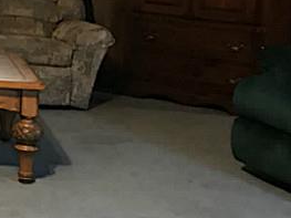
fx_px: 916
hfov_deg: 16.2
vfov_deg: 13.3
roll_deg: -3.0
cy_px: -12
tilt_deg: -5.0
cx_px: -168
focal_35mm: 109
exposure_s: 1/9
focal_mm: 3.99
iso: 100
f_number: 1.8
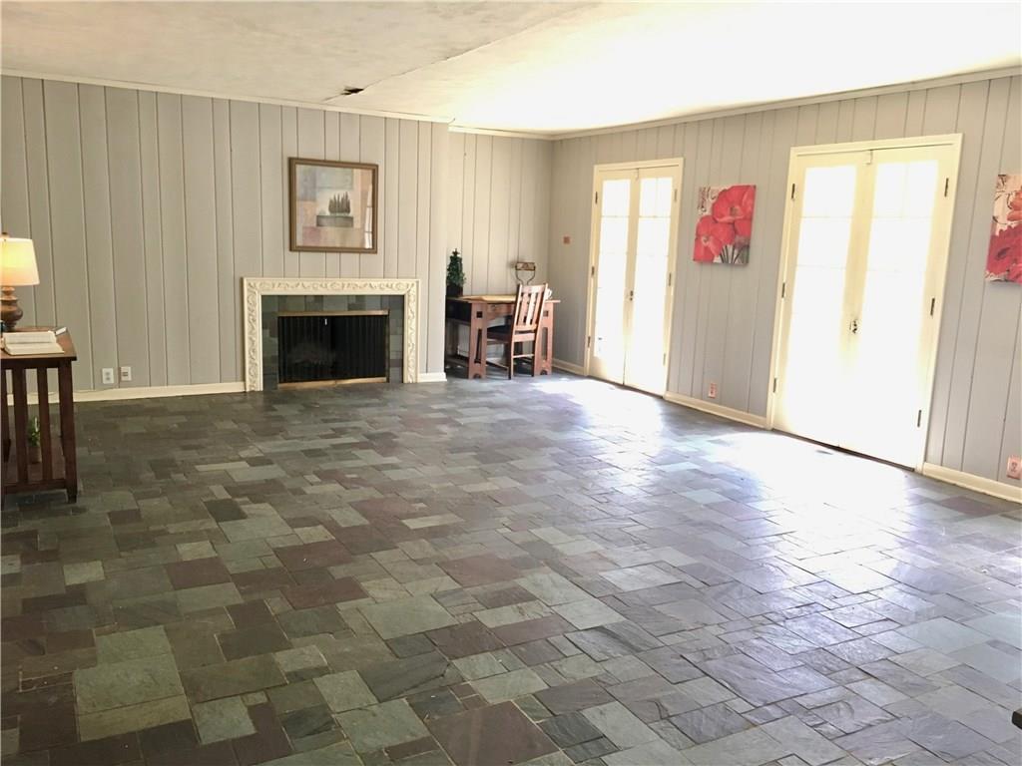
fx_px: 856
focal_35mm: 29
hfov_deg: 61.7
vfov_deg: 48.2
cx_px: 511
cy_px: 383
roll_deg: -1.8
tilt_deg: -10.4
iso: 125
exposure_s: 1/30
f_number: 2.2
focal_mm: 4.15
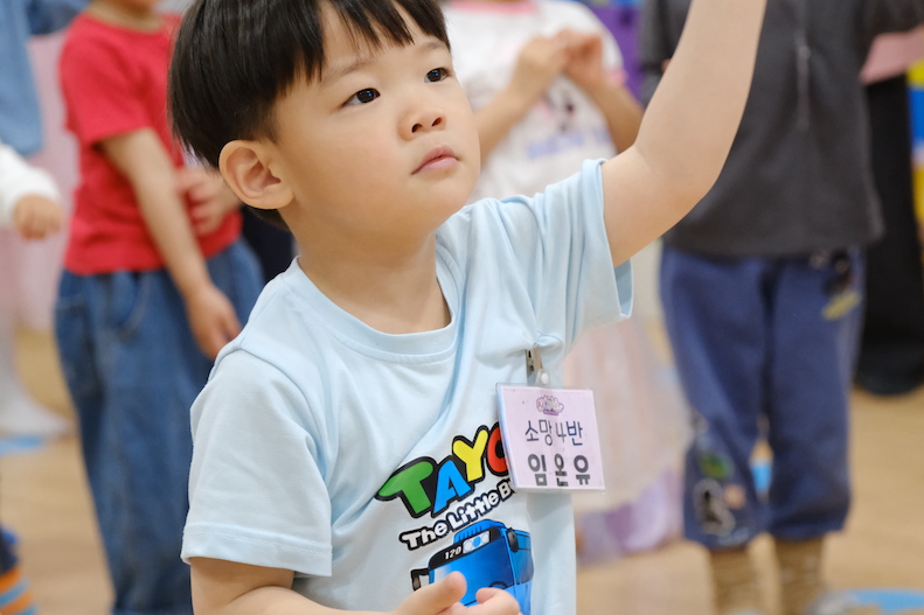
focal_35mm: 136
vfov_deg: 10.1
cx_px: 446
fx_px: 3490
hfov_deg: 15.1
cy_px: 309
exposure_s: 1/125
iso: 3200
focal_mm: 70
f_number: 4
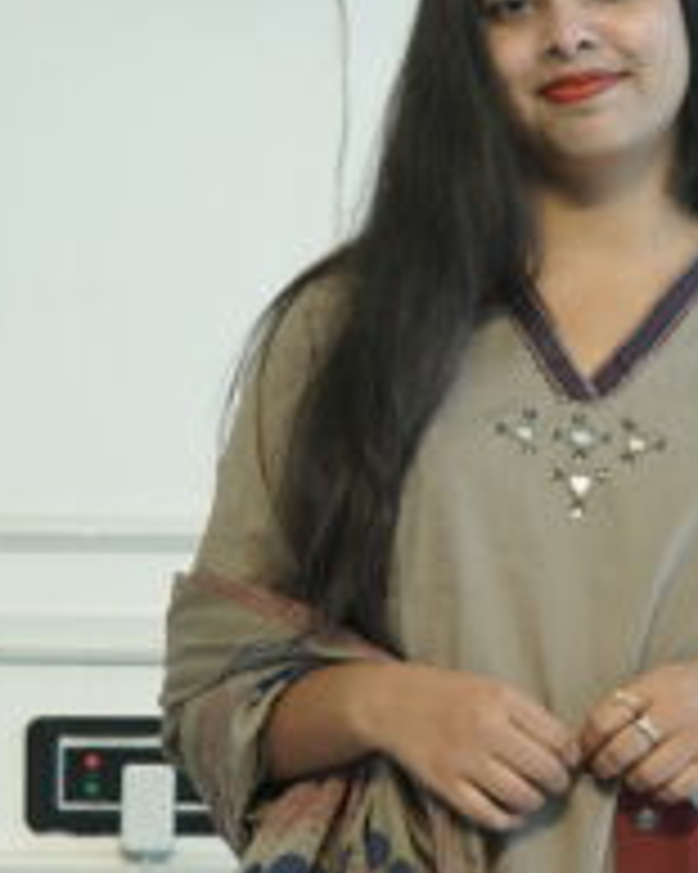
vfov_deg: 11.4
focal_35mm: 170
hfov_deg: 9.1
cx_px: 383
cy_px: 536
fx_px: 4393
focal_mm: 39
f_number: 4.5
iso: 160
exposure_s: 1/100
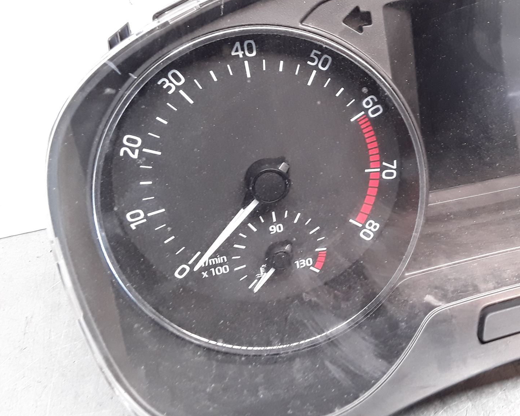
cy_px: 170
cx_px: 370
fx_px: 600
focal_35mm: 39
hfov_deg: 45.7
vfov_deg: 38.1
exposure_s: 1/33
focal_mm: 2.91
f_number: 1.9
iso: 100
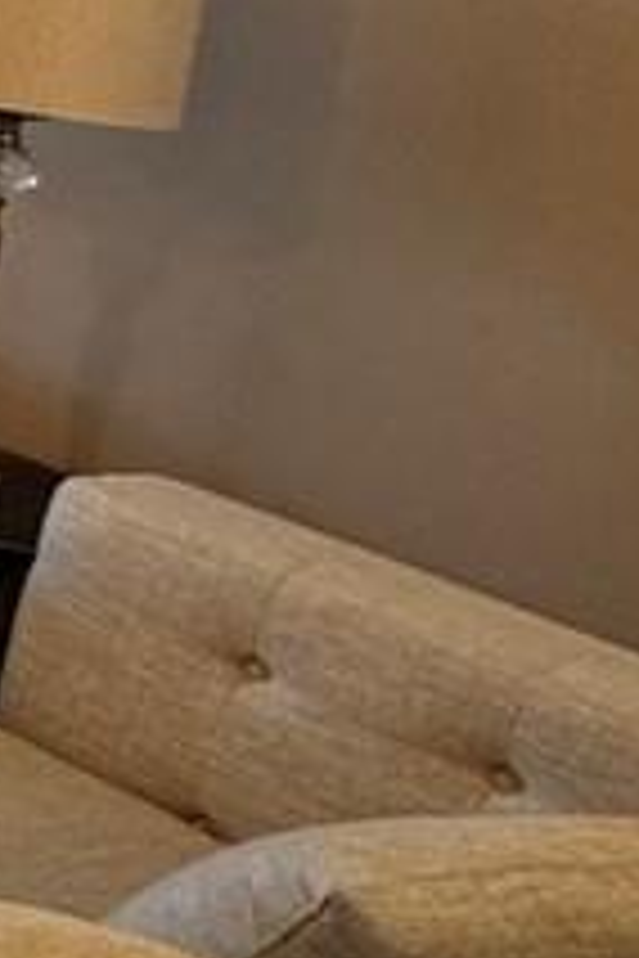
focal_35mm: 70
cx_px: -1620
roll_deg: -5.9
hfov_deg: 9.5
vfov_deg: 27.1
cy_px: -13
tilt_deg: -9.8
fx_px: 1864
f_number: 2.2
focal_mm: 2.22
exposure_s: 1/60
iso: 200
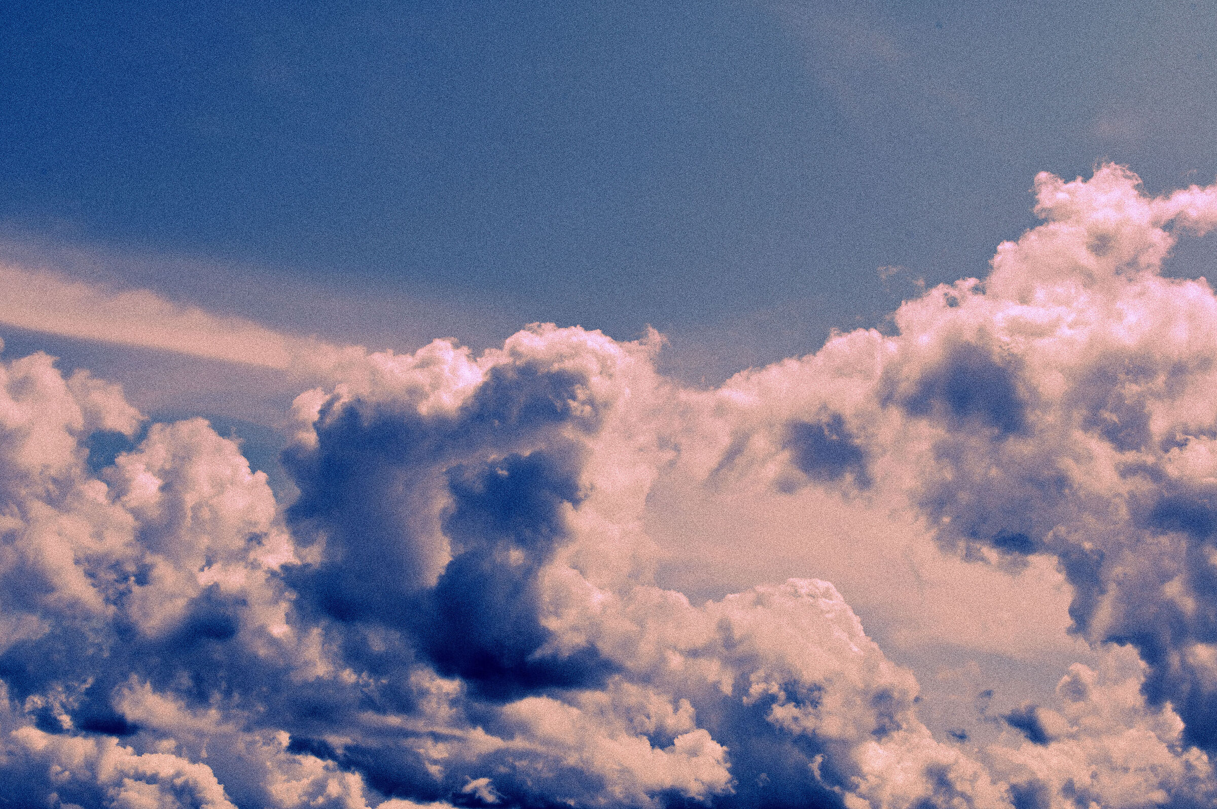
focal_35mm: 48
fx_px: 1622
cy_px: 404
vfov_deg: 28.0
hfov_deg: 41.1
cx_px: 608
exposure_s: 1/250
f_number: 13
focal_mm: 48
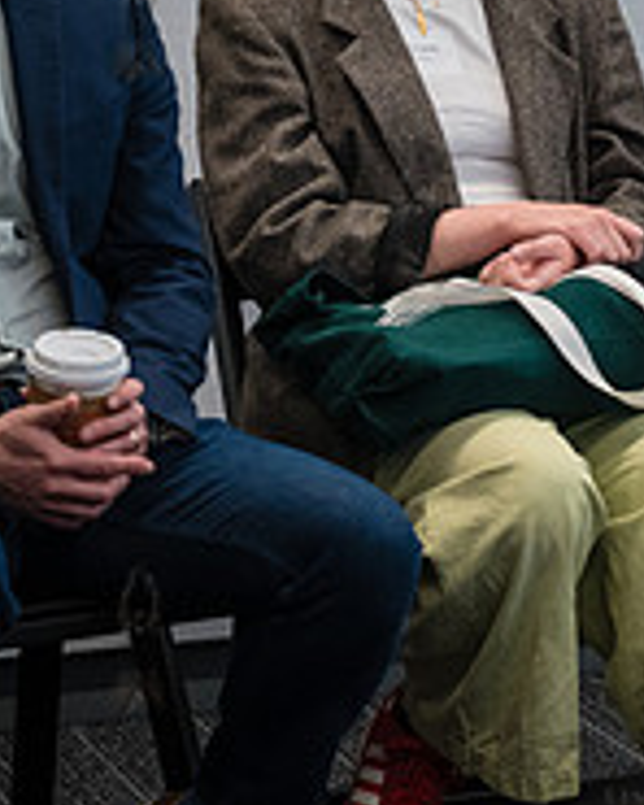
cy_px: 4
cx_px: 975
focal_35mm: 194
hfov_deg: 7.8
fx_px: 4622
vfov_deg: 9.9
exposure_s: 1/250
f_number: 4
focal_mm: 64
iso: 2000
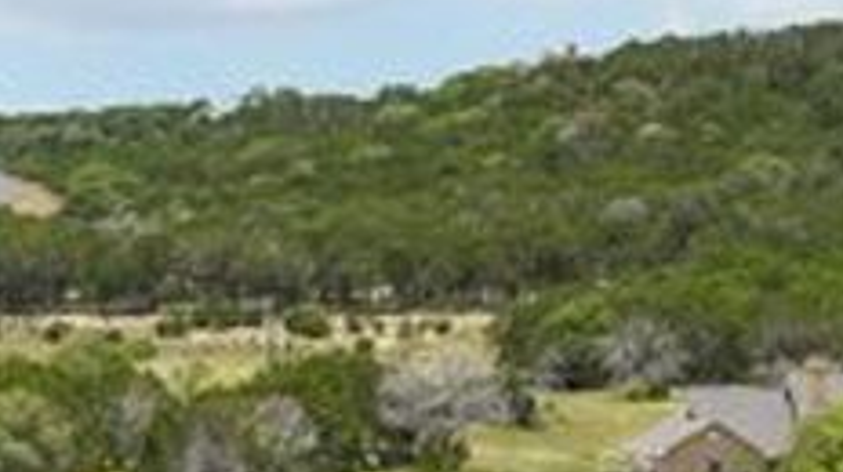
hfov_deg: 13.0
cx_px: -124
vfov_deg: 7.5
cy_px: 281
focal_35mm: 162
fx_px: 3618
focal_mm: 35
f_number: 8
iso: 100
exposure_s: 1/250
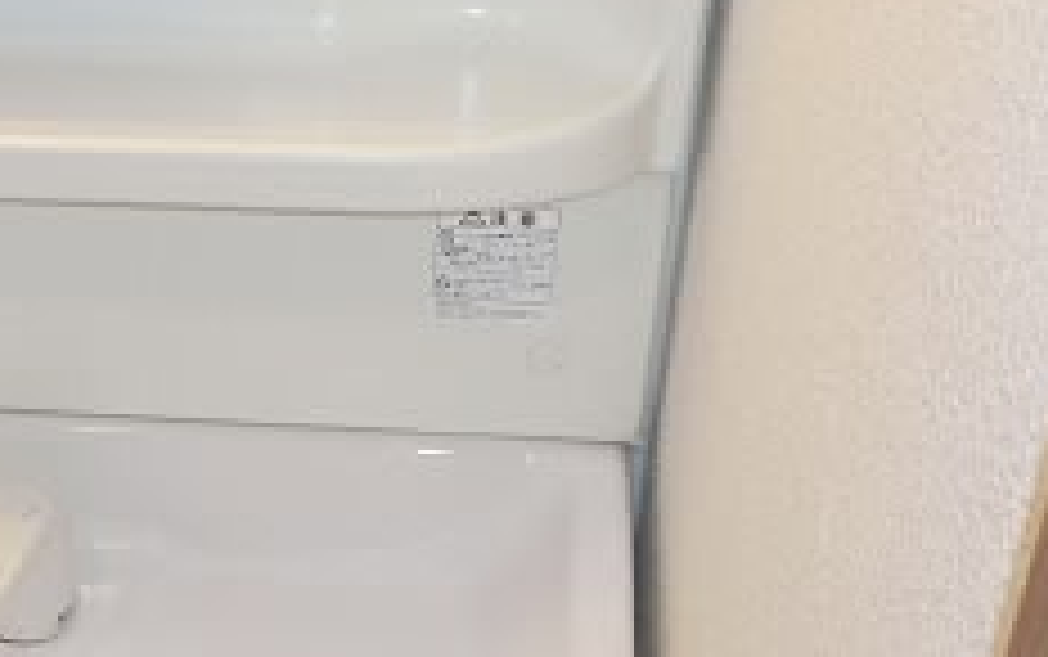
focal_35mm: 79
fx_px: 2258
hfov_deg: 24.0
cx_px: -182
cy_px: 367
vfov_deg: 16.5
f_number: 3
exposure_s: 1/125
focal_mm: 4.24
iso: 250
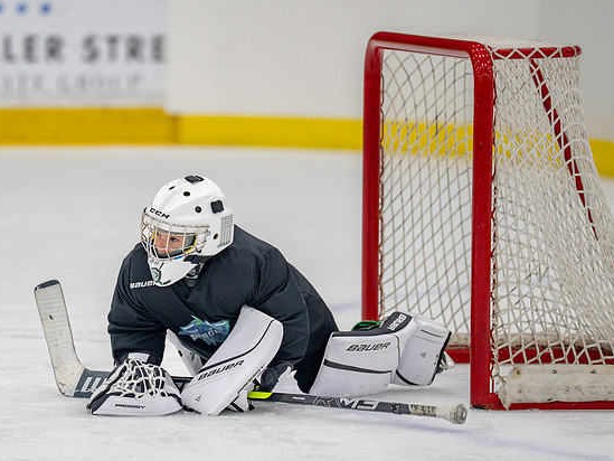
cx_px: 160
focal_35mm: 290
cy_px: 191
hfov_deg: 6.8
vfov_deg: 5.1
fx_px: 5145
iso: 1000
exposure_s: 1/1600
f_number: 2.8
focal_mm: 191
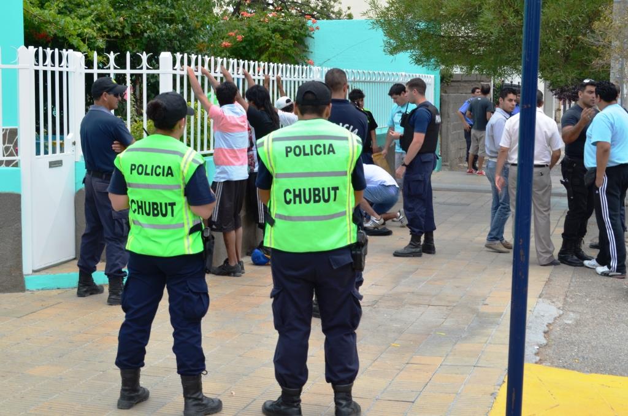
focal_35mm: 60
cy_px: 208
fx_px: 1044
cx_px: 314
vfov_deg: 22.5
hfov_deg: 33.5
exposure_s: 1/125
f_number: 11
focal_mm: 40
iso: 180
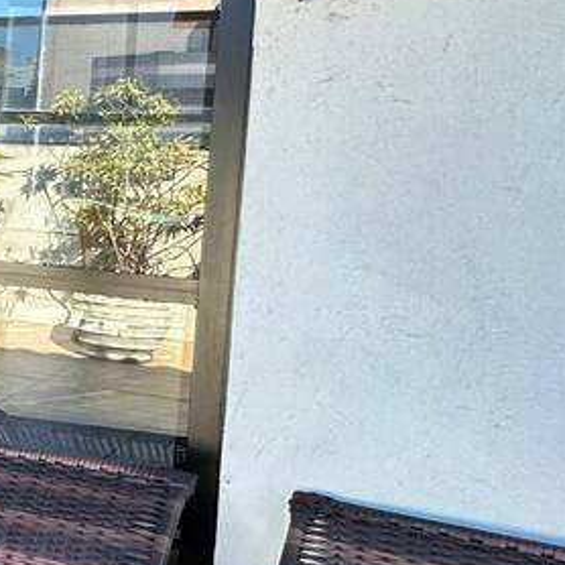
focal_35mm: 64
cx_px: -711
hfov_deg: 16.2
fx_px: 1182
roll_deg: -2.0
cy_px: 189
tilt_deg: -4.5
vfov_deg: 26.7
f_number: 2.2
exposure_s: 1/120
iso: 50
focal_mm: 2.22
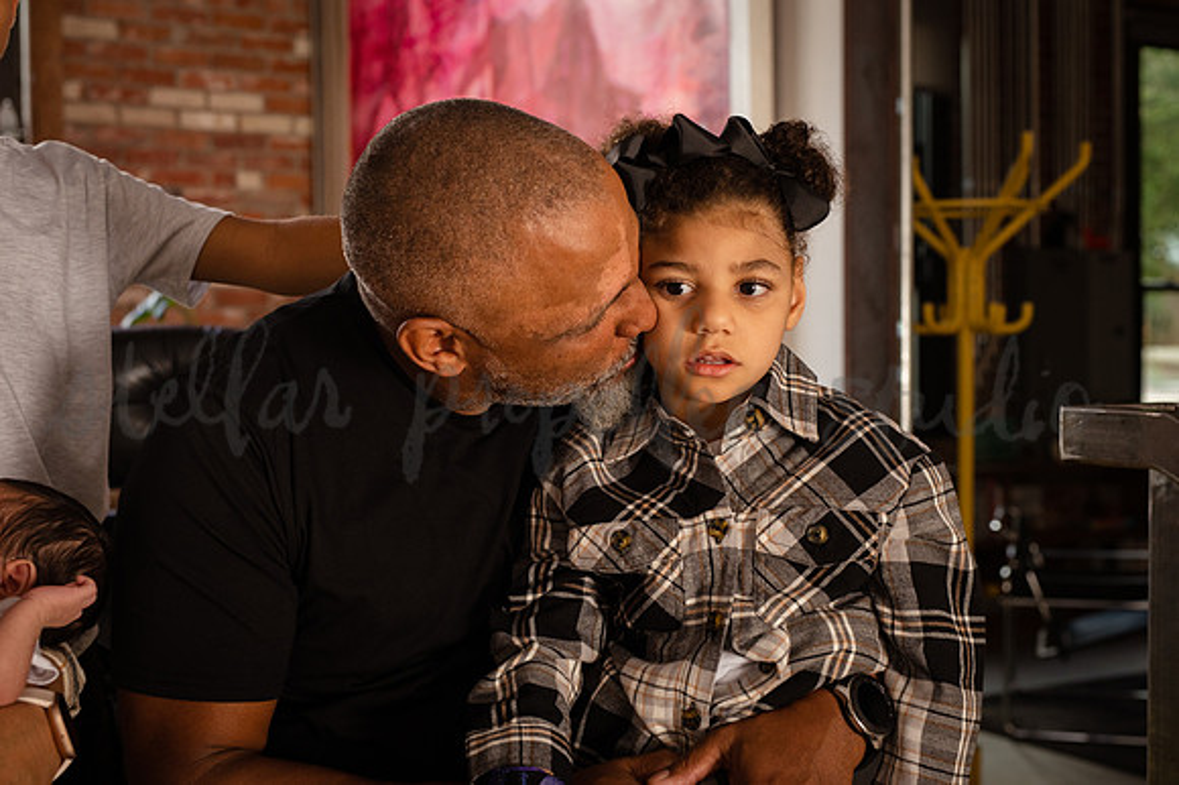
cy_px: 392
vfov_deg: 27.0
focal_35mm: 50
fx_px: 1637
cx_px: 590
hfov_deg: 39.6
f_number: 5.6
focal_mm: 50
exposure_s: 1/125
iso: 1600
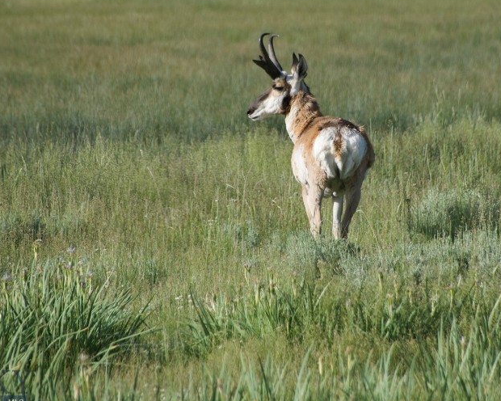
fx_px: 9697
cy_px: 111
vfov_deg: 2.4
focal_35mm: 654
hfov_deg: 3.0
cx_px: 322
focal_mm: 250
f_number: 6.3
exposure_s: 1/800
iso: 200
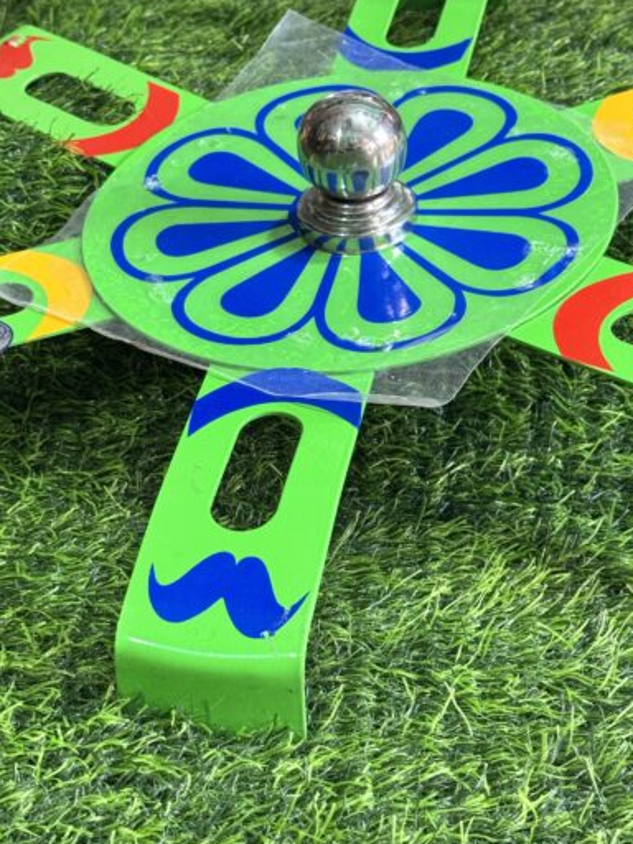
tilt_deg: -21.1
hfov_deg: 19.6
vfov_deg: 26.0
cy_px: 443
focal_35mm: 75
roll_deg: -0.2
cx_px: 335
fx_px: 1829
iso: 100
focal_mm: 6.76
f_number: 1.78
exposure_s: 1/50
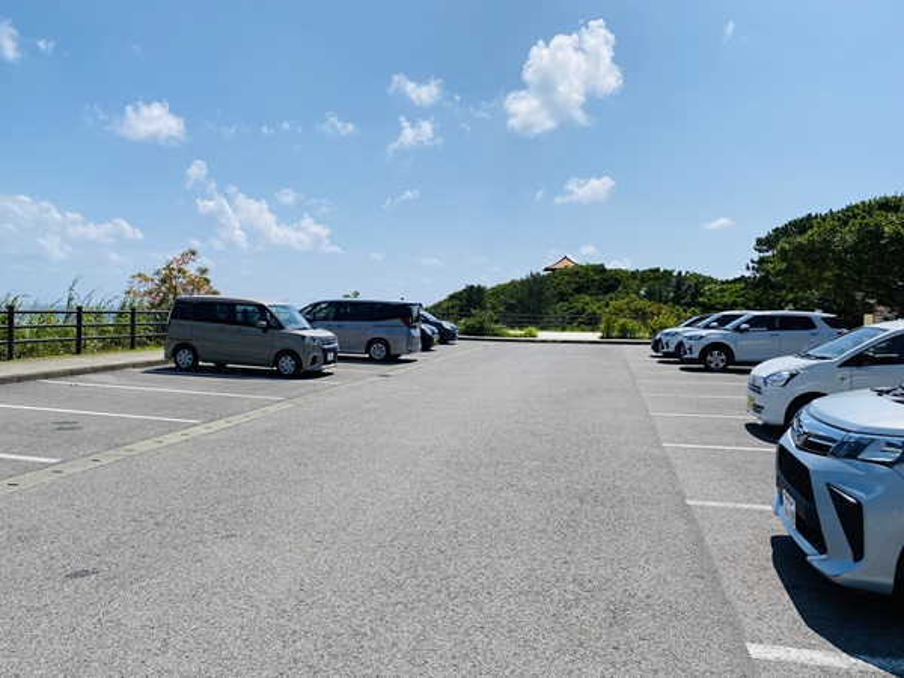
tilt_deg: -2.4
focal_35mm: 26
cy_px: 339
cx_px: 452
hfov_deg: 67.3
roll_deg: -1.2
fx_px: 679
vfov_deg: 53.1
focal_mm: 4.25
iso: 32
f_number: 1.8
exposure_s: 1/5747
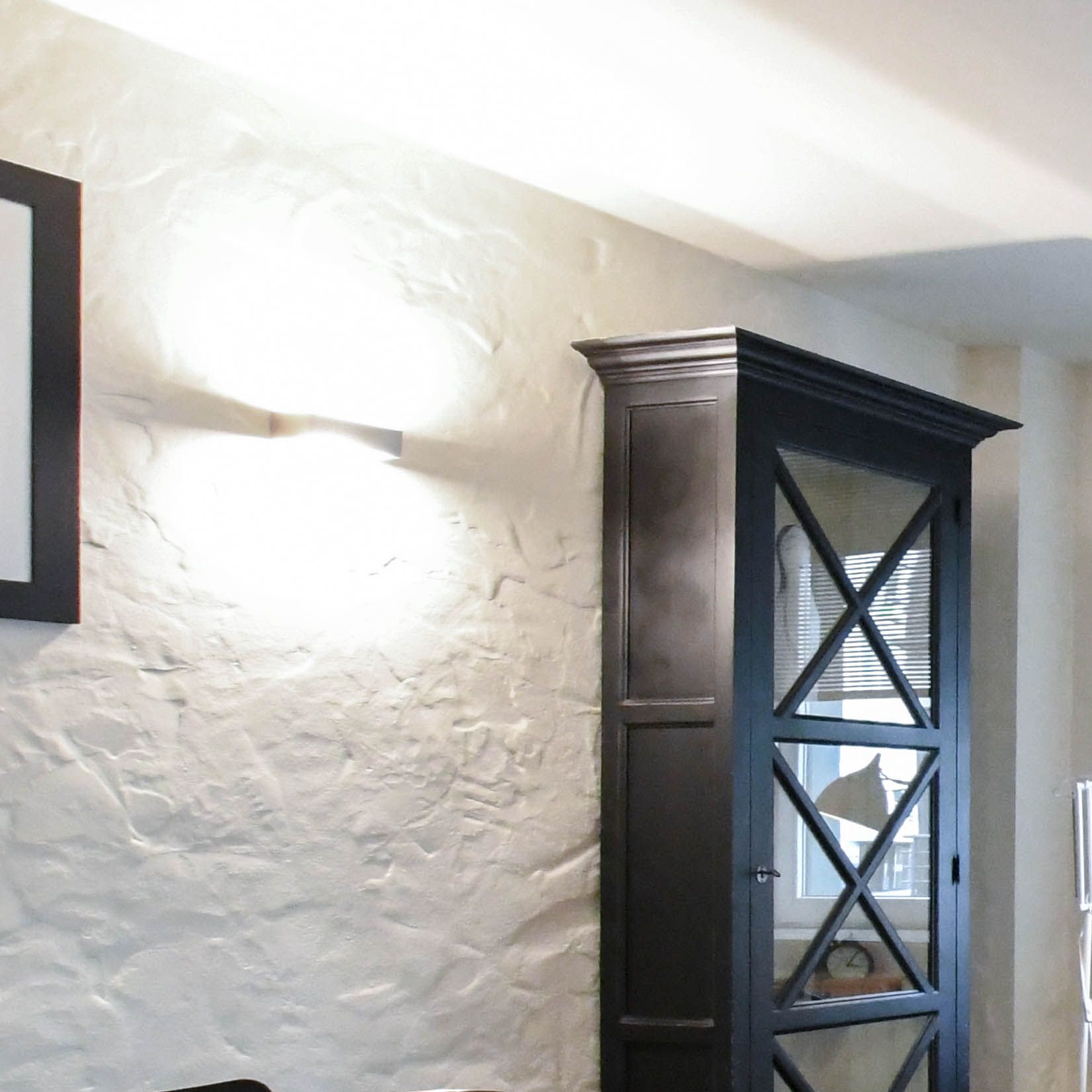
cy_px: 786
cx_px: 1831
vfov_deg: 38.4
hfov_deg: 24.3
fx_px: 1535
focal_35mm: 43
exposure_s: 1/20
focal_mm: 10
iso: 7200
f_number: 11
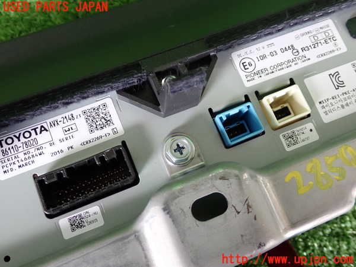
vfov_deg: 39.7
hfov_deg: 51.4
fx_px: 370
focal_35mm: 36
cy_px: 134
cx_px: 178
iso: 200
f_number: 2.5
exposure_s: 1/40
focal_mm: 6.37
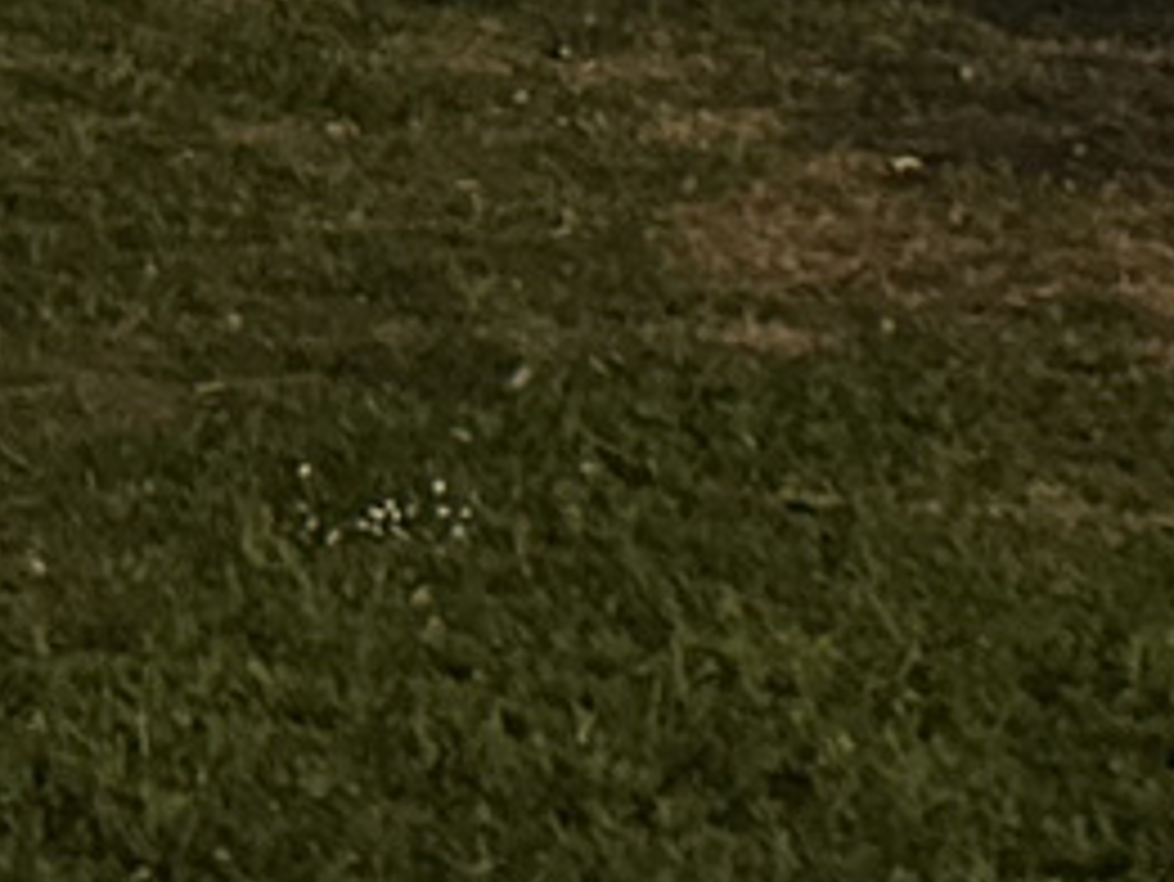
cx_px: 13
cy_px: -1863
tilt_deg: +7.0
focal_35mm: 184
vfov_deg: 7.1
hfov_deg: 10.7
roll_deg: -0.3
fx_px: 6243
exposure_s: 1/15
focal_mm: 6.76
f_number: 1.78
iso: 2000
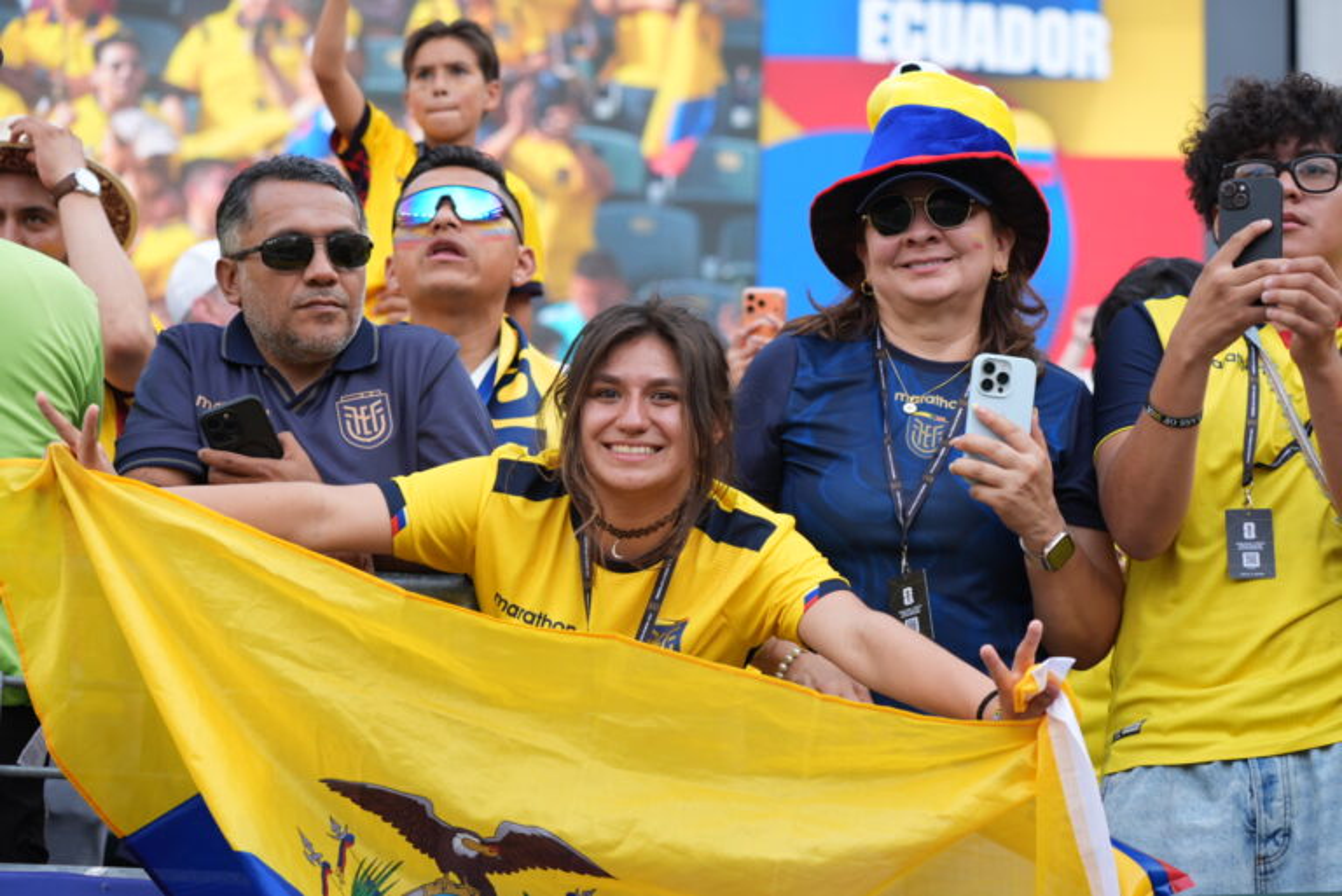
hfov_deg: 20.4
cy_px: 448
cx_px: 671
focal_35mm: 100
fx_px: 3730
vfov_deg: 13.7
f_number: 5.6
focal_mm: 100
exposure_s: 1/250
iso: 250
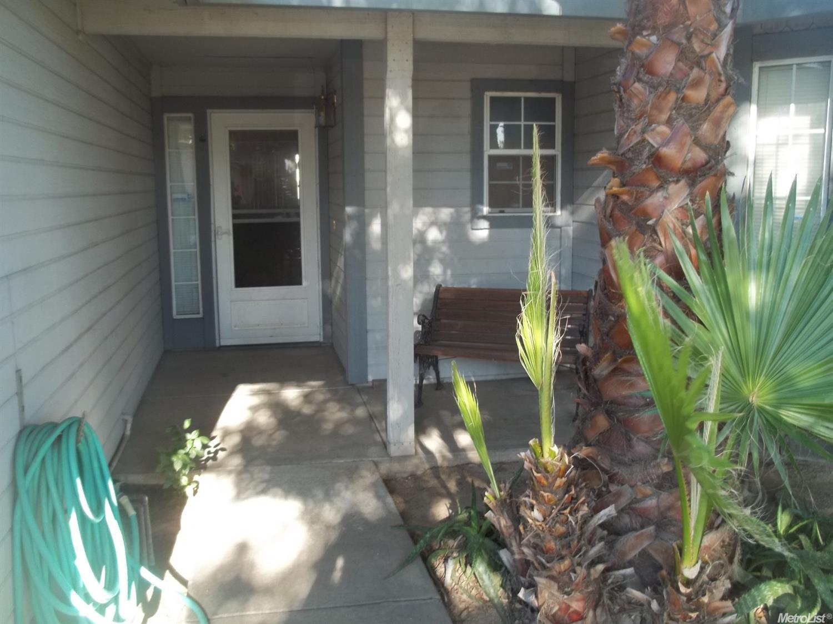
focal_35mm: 33
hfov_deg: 55.4
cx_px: 416
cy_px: 312
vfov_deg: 42.9
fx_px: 794
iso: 64
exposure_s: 1/60
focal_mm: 5.9
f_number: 3.3
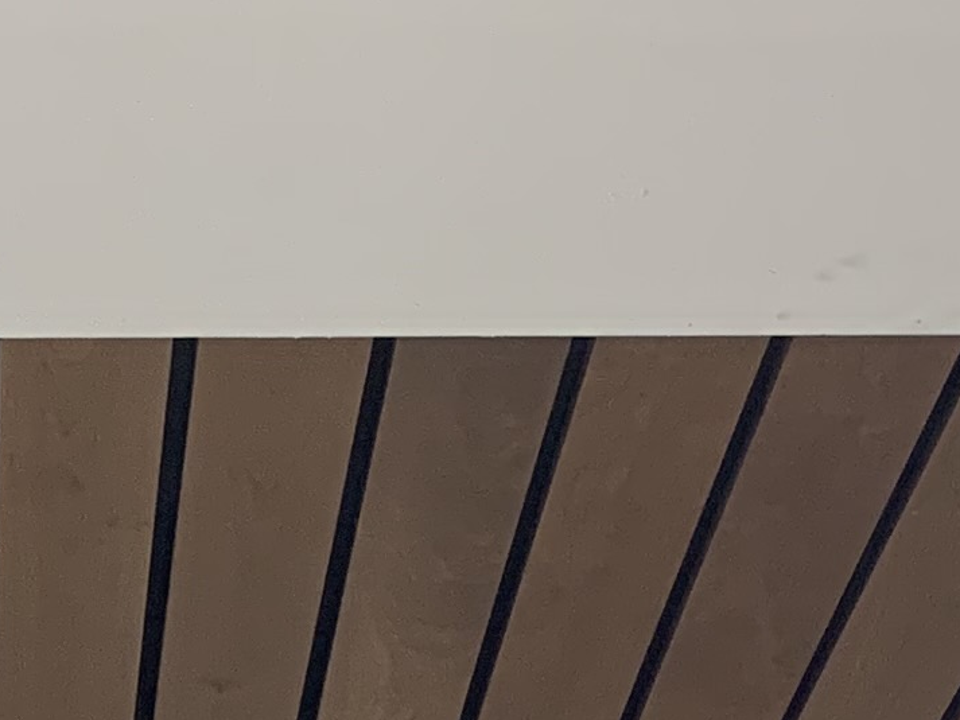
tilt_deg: +6.6
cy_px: 1985
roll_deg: +0.1
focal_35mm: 147
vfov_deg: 8.7
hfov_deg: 13.2
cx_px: -7
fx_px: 4077
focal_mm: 4.25
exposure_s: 1/60
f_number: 1.8
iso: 160
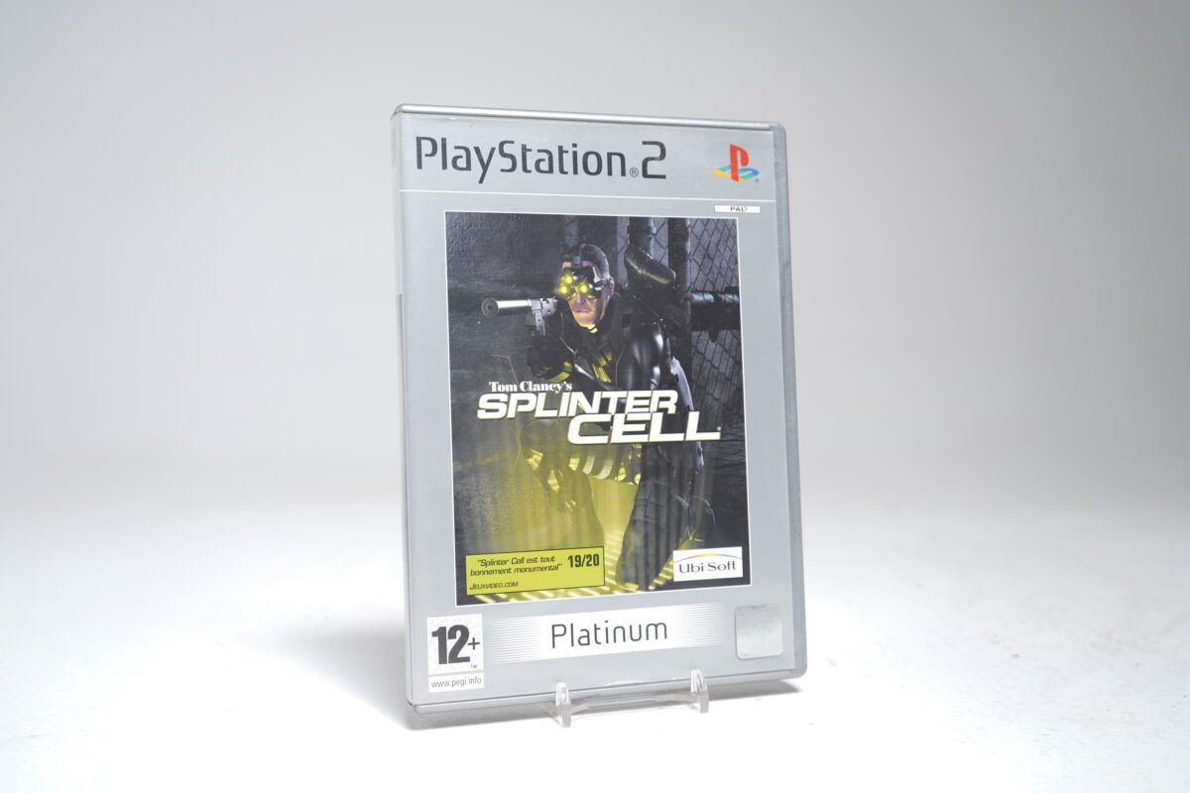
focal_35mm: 36
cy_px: 396
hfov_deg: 53.1
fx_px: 1190
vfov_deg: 36.9
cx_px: 595
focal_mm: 36
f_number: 5
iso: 64
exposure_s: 1/2.5
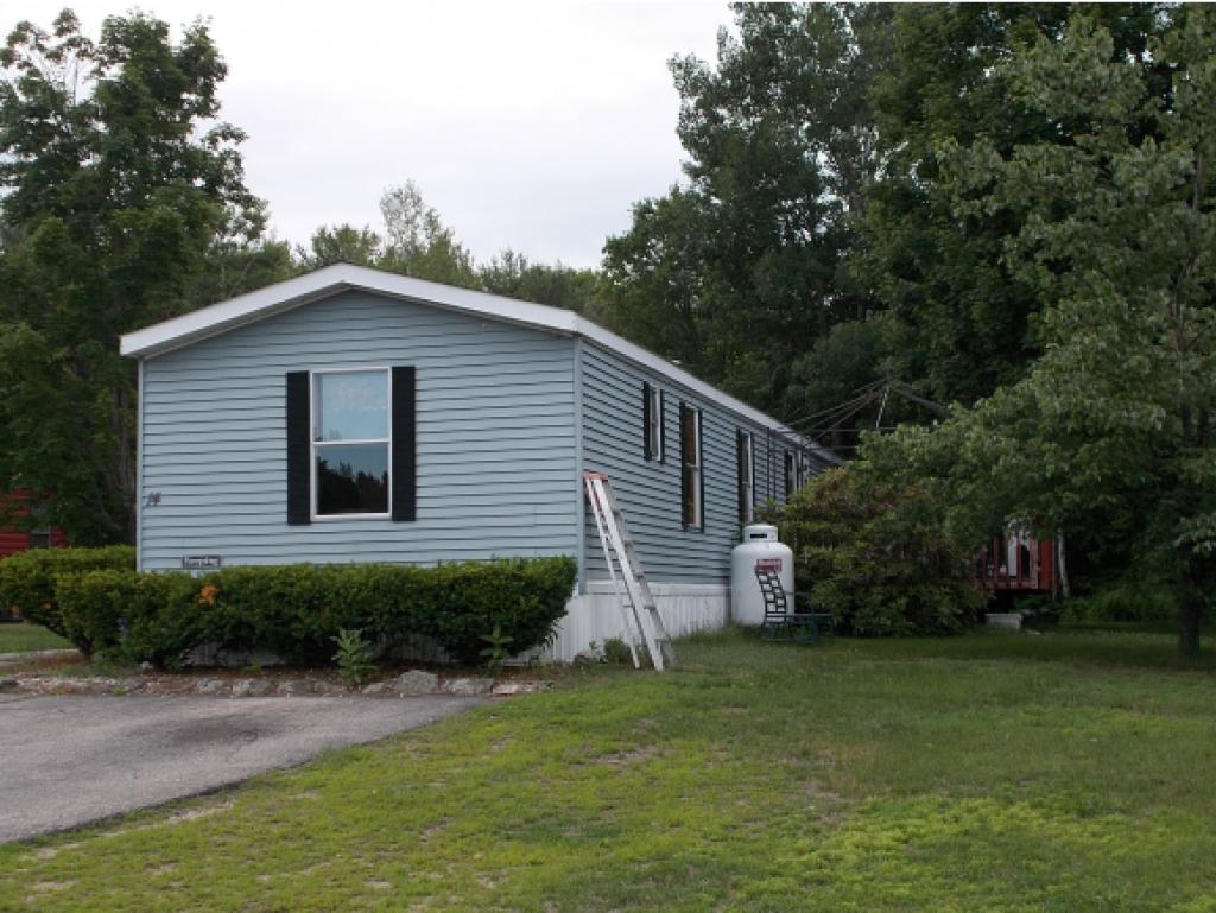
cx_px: 608
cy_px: 456
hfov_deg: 33.2
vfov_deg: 25.3
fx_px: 2038
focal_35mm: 58
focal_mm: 10.3
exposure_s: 1/60
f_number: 4.9
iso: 80
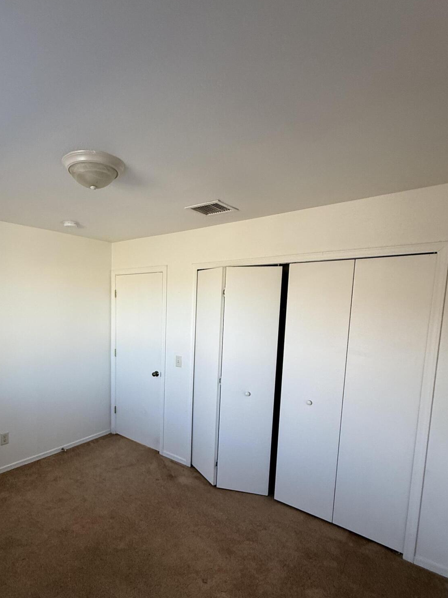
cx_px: 153
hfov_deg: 67.0
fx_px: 328
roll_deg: -0.9
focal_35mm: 19
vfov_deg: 84.1
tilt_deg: -4.5
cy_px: 342
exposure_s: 1/99
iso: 125
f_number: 2.2
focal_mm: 2.22
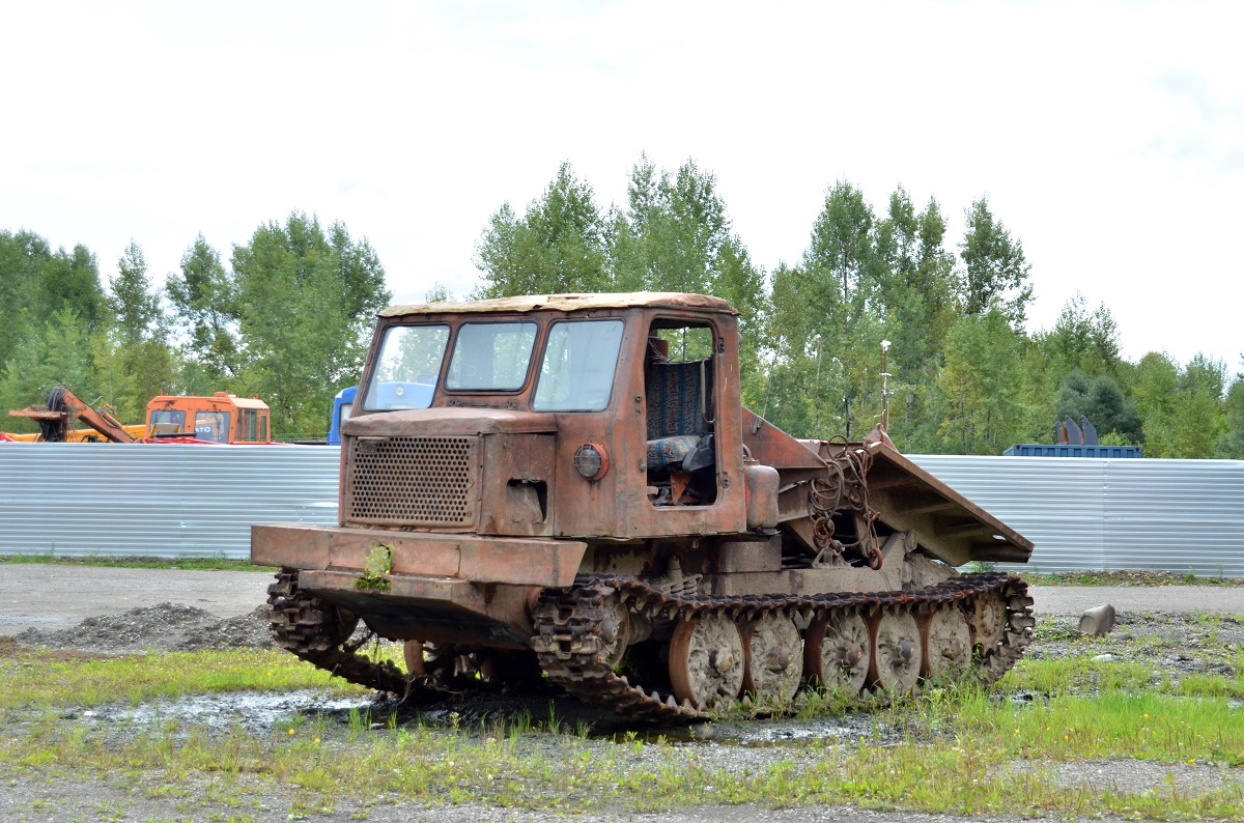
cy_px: 412
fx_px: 2327
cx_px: 622
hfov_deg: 29.9
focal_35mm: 68
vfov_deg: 20.1
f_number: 5.6
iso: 400
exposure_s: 1/800
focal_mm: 45
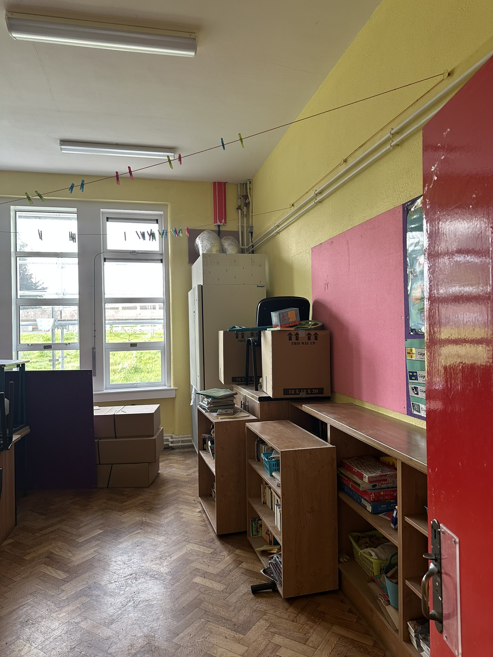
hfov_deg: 56.8
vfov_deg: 71.6
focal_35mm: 24
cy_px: 328
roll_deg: +0.1
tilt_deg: +1.4
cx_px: 246
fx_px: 456
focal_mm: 6.86
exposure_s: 1/100
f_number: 1.78
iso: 200
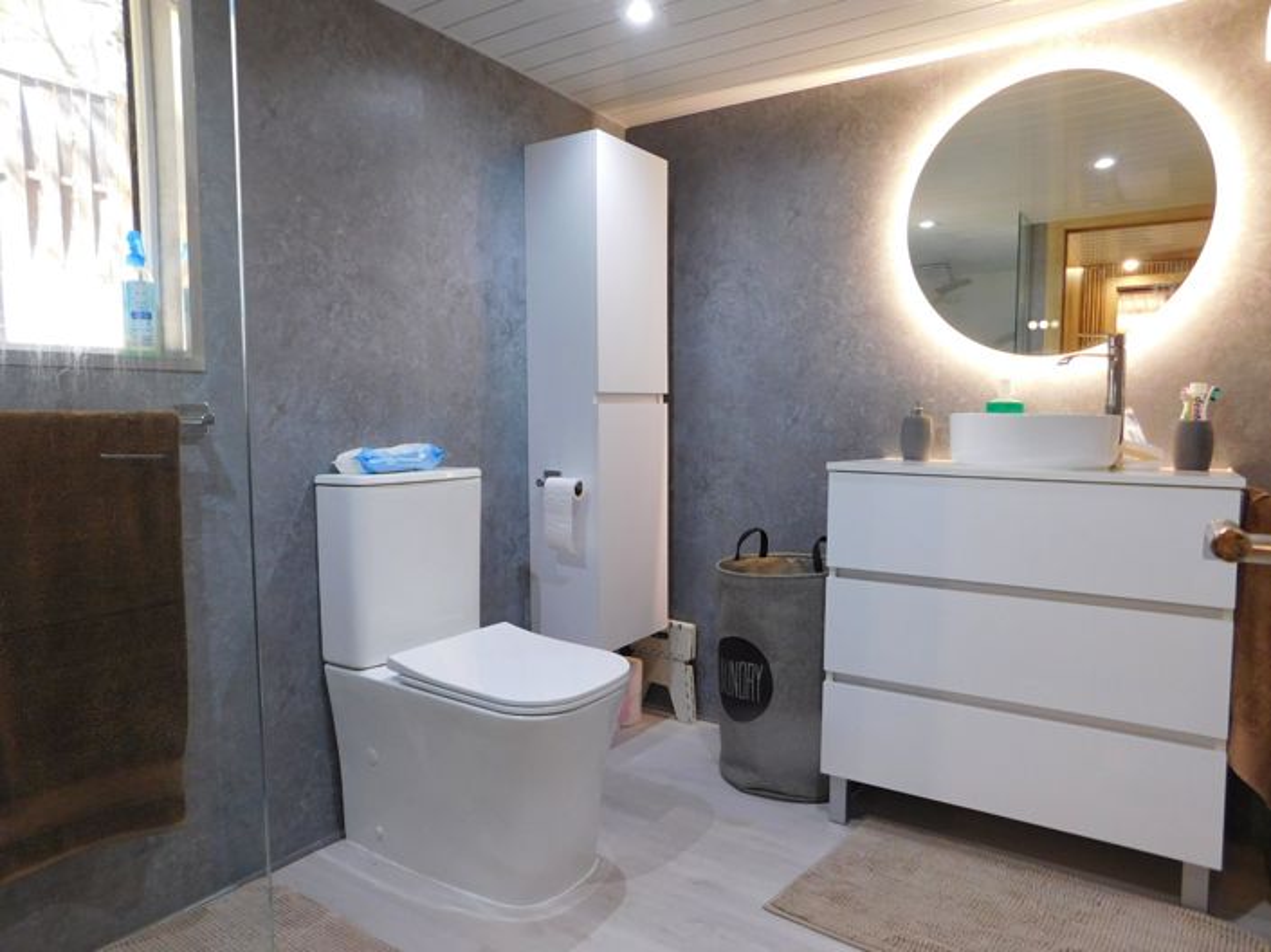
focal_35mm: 23
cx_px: 636
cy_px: 476
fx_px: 844
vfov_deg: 58.8
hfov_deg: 74.0
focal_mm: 4
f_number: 3
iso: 180
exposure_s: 1/30
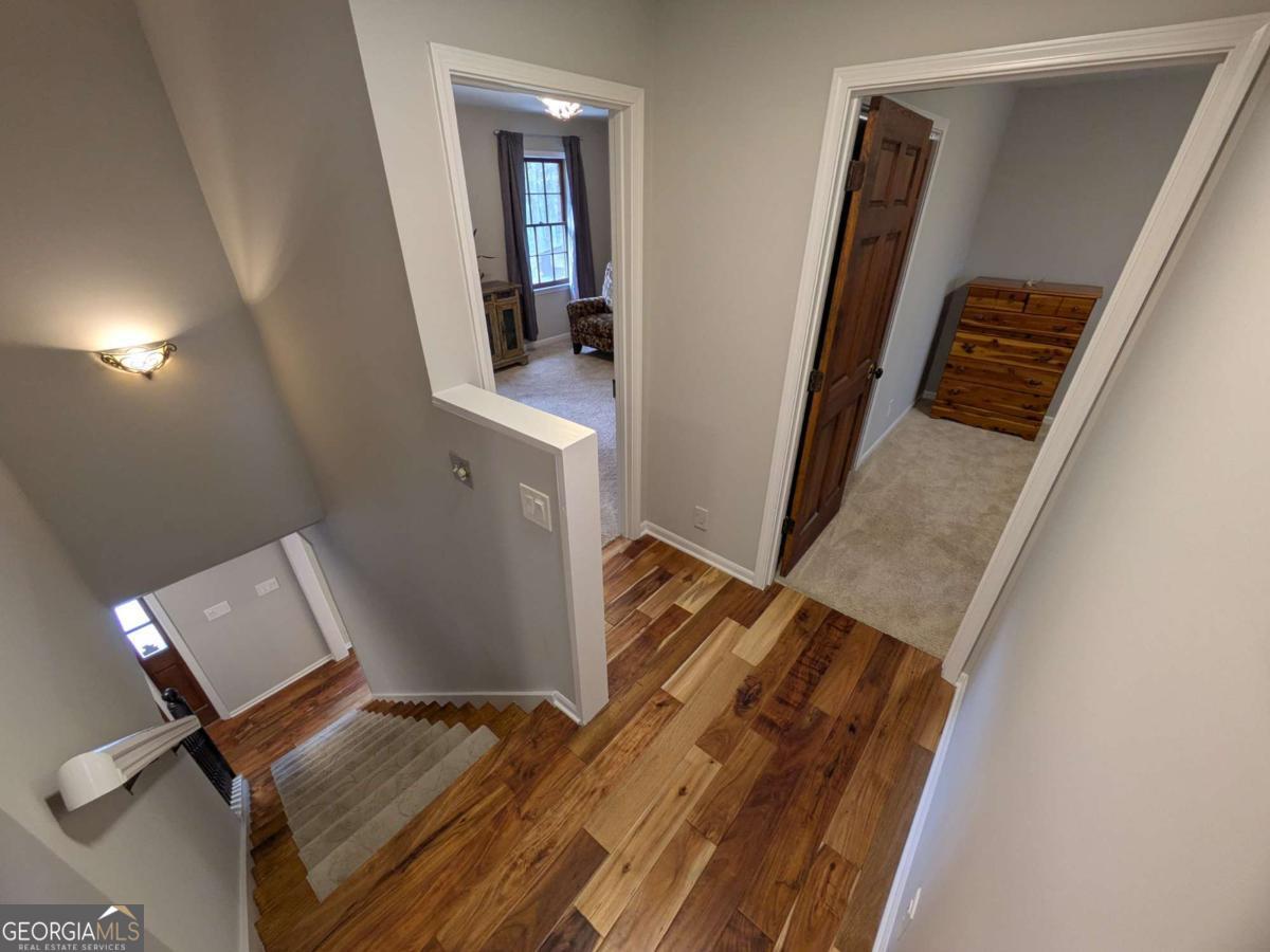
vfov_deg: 85.7
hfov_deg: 102.1
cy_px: 476
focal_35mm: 14
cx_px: 635
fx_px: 514
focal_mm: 1.83
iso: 174
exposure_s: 1/60
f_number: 2.2
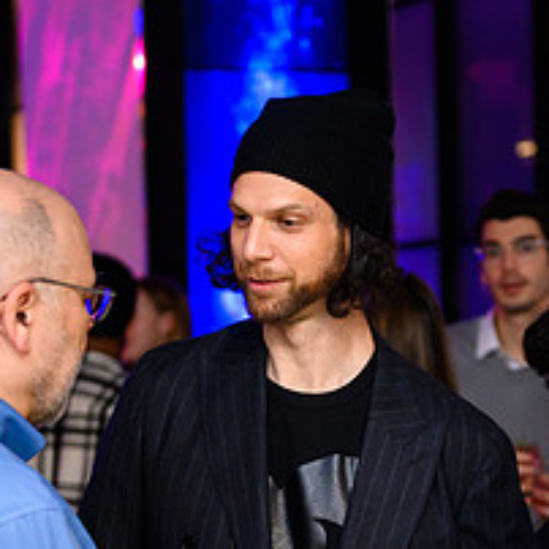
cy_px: 492
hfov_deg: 11.6
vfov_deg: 11.5
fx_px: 2709
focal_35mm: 151
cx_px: 296
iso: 1600
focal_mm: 62
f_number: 3.2
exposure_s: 1/200
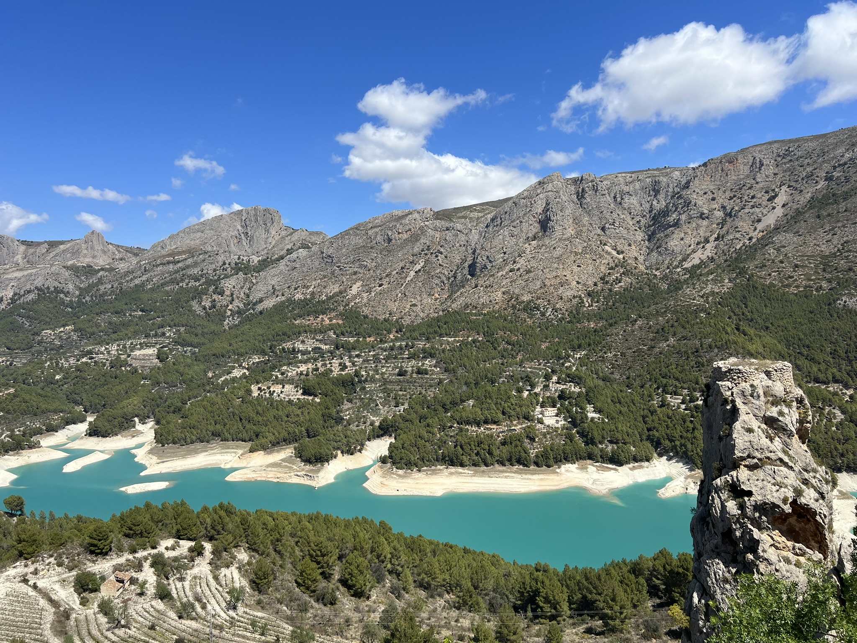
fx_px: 644
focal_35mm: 26
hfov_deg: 67.3
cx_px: 428
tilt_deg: -1.6
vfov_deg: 53.1
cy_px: 322
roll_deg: +1.9
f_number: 1.5
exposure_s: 1/5076
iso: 50
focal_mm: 5.7
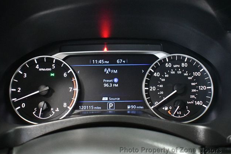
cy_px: 78
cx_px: 115
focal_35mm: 41
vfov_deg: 32.6
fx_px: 263
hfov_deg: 47.4
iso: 9000
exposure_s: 1/60
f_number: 3.8
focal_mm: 20
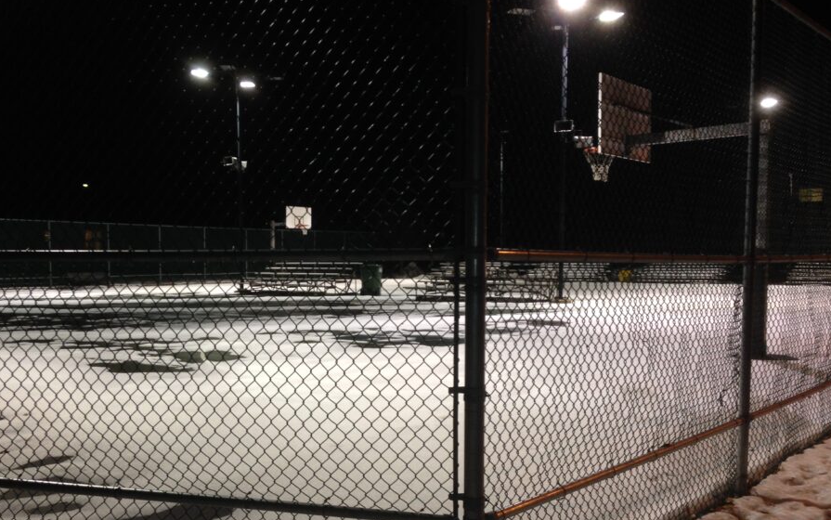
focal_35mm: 40
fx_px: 906
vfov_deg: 31.9
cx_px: 381
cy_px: 330
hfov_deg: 49.2
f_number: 2.4
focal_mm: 4.12
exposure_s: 1/20
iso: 80
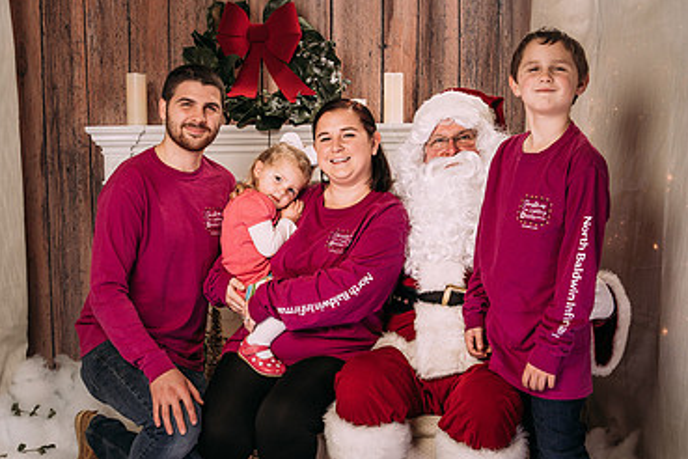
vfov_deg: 24.5
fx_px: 1051
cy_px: 314
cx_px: 313
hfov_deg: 36.2
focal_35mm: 55
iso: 200
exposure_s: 1/125
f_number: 5.6
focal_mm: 35
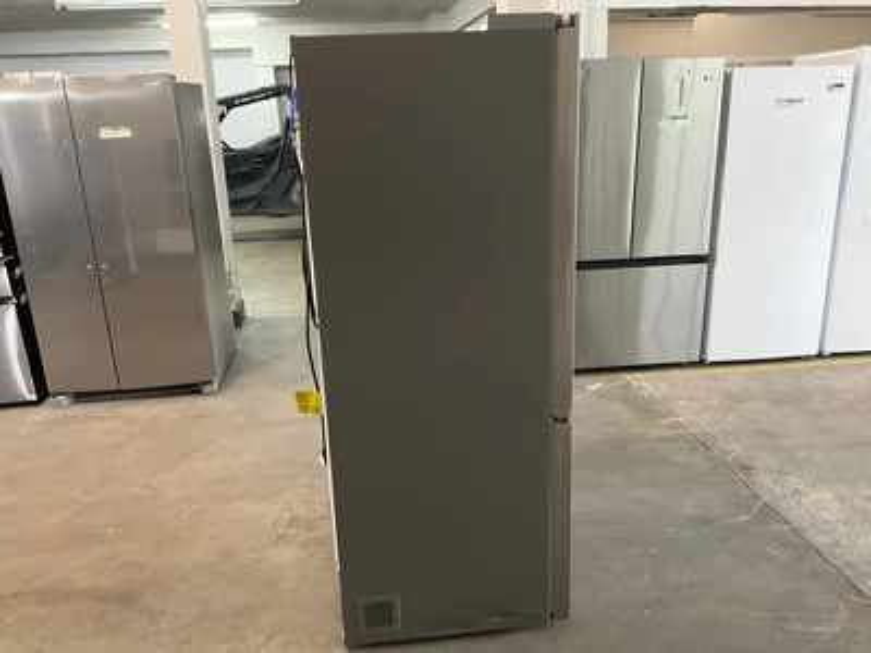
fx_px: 730
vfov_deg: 48.2
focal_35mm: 29
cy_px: 326
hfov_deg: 61.7
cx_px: 436
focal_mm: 3
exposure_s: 1/40
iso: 250
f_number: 1.8
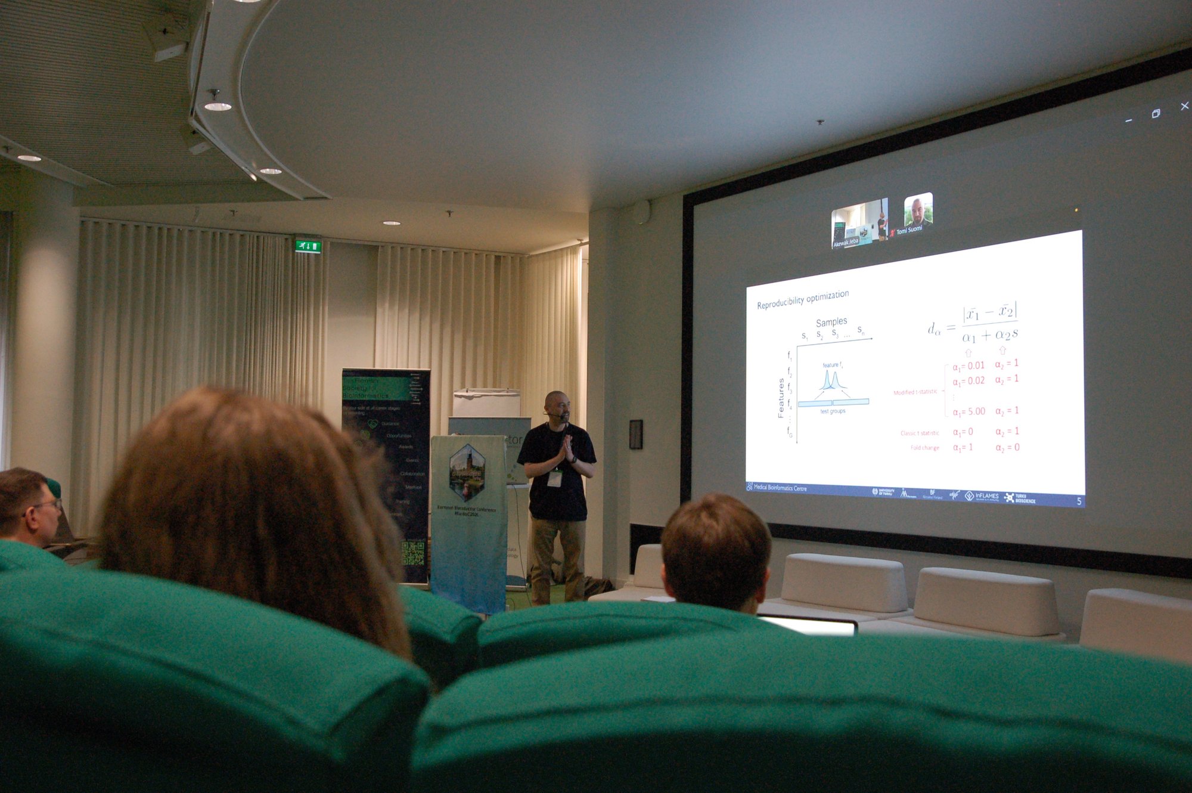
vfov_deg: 39.9
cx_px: 596
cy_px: 396
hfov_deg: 57.3
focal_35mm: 33
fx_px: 1092
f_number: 4.5
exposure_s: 1/125
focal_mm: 22
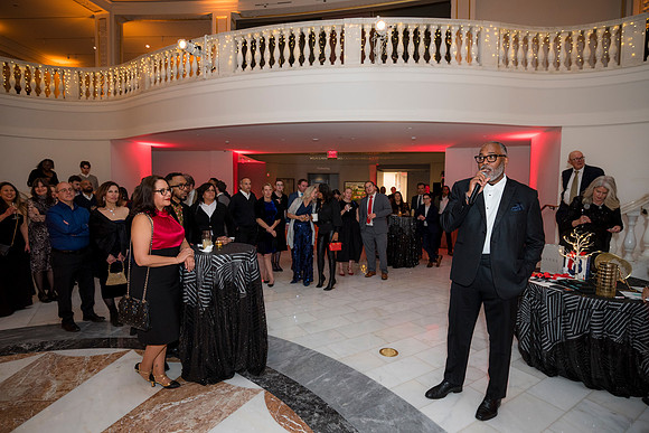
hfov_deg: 89.0
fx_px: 330
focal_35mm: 18
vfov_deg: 66.5
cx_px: 324
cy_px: 216
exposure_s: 1/40
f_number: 4
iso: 800
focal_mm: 18
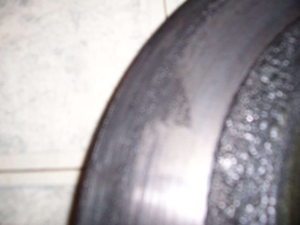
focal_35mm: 34
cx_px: 150
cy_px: 112
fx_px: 295
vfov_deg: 41.8
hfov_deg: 54.0
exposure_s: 1/60
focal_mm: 5.6
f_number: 2.7
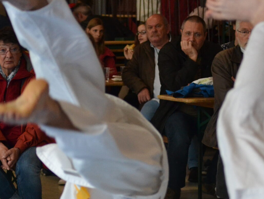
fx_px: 1366
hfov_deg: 11.0
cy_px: 191
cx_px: 119
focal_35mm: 179
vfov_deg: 8.3
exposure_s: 1/500
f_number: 2.8
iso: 1800
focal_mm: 50
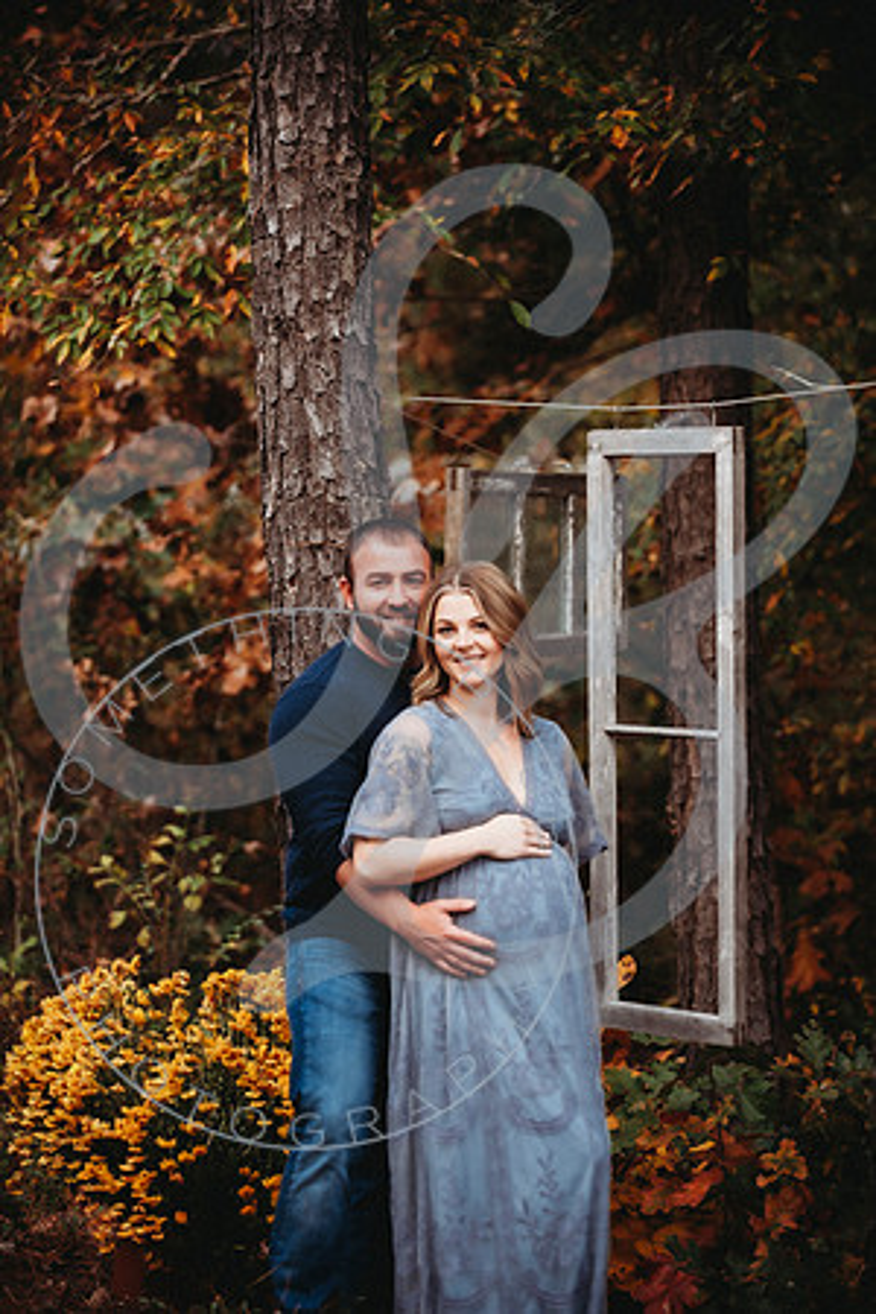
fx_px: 4234
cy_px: 657
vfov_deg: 17.6
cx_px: 438
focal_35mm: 116
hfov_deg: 11.8
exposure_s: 1/160
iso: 100
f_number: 2.8
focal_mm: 116
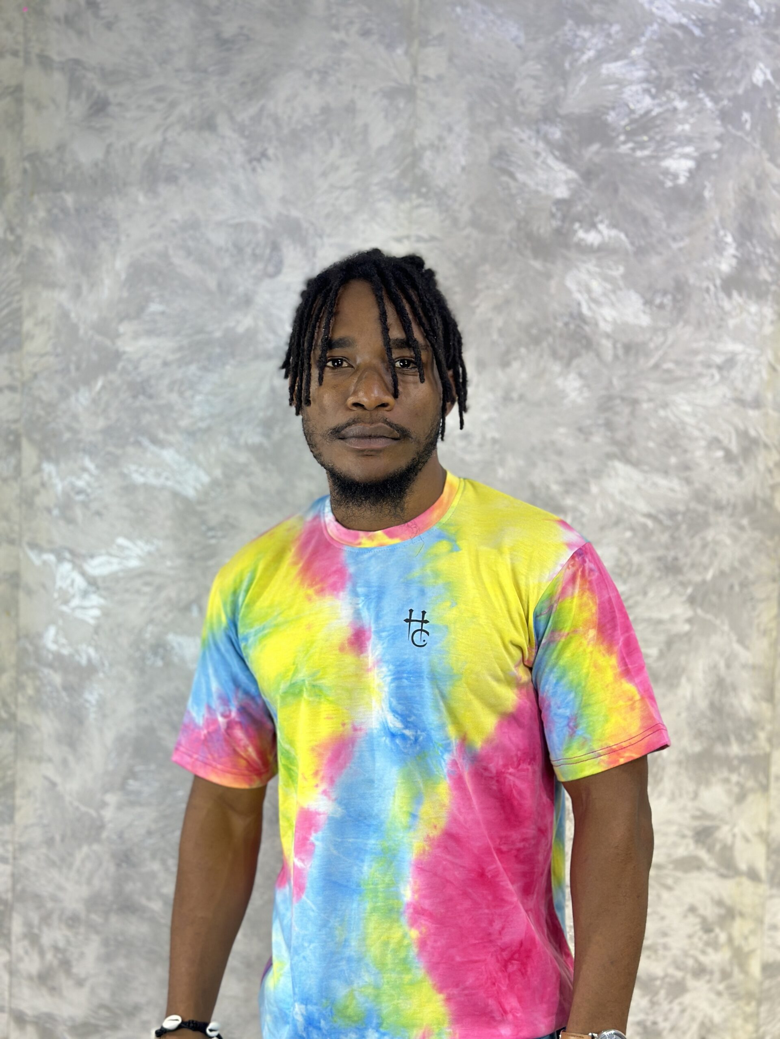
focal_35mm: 48
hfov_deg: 30.3
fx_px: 1442
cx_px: 390
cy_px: 520
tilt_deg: -1.8
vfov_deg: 39.7
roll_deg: +0.7
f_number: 1.78
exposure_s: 1/180
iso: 160
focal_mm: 6.86
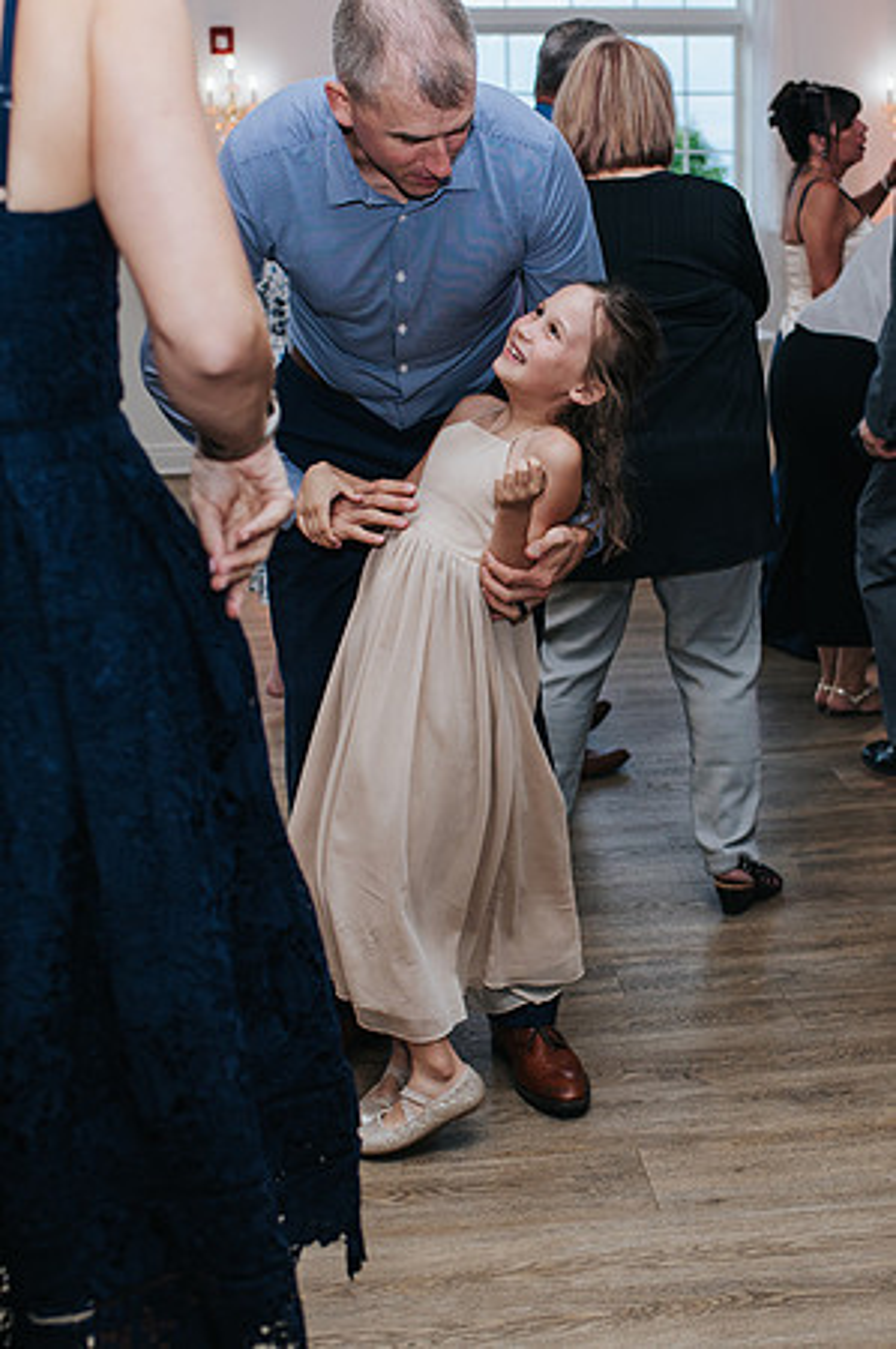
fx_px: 1967
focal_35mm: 53
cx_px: 607
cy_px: 674
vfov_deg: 37.8
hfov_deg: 25.5
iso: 800
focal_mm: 35
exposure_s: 1/200
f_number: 3.2
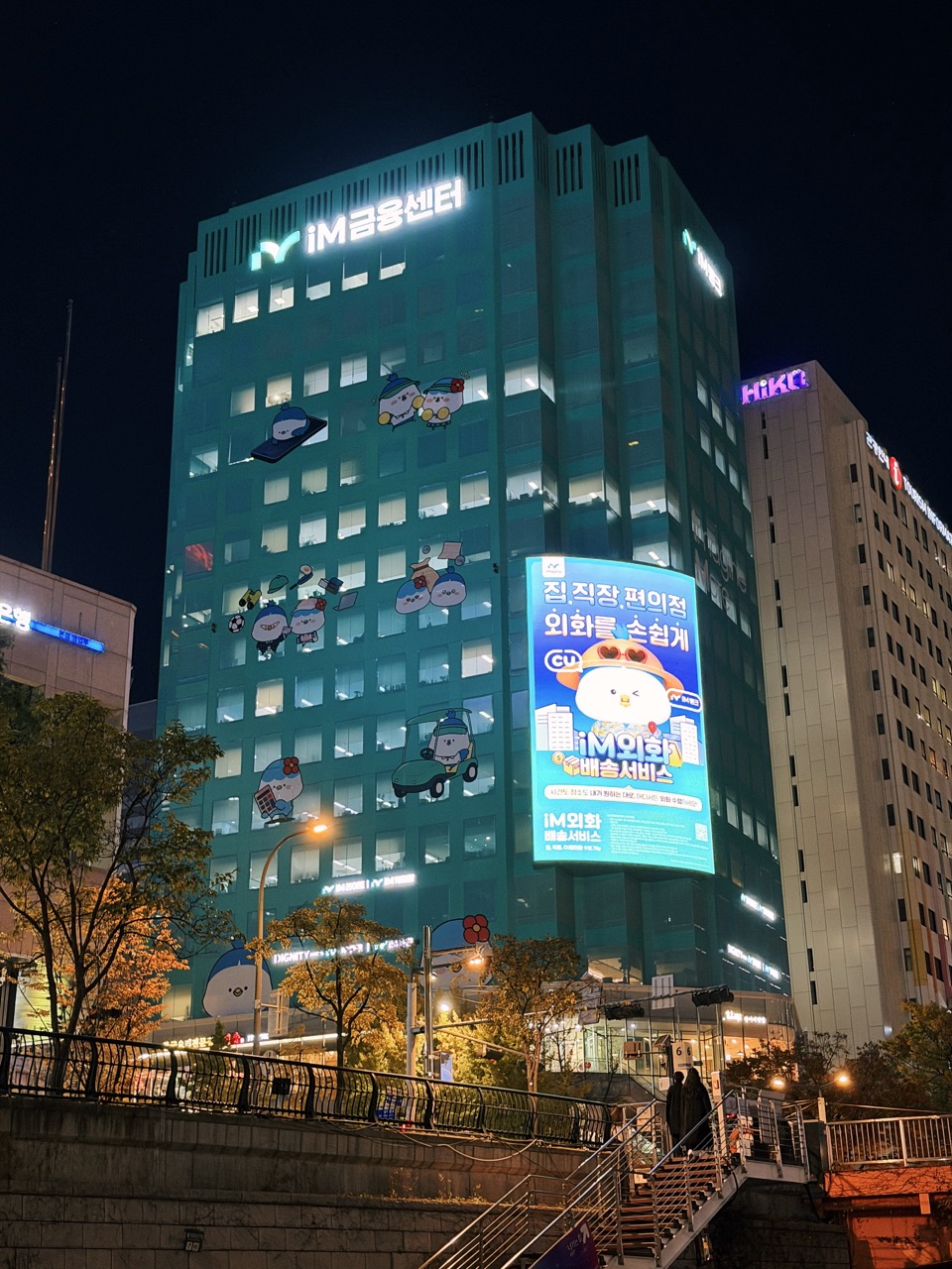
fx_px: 1760
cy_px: 634
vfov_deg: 39.7
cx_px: 476
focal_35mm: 48
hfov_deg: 30.3
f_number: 1.78
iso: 400
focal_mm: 6.76
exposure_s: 1/30
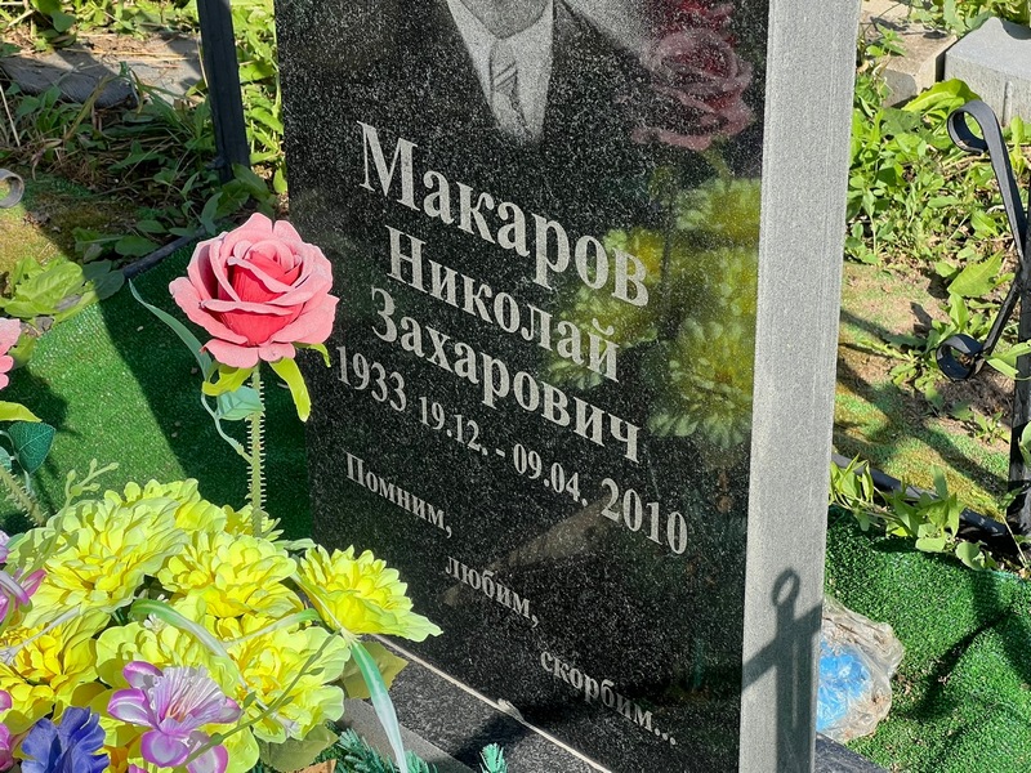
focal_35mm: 77
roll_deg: +2.7
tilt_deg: -30.1
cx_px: 516
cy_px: 386
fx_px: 2293
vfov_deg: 19.1
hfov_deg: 25.3
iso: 32
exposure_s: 1/373
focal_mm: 9
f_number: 2.8
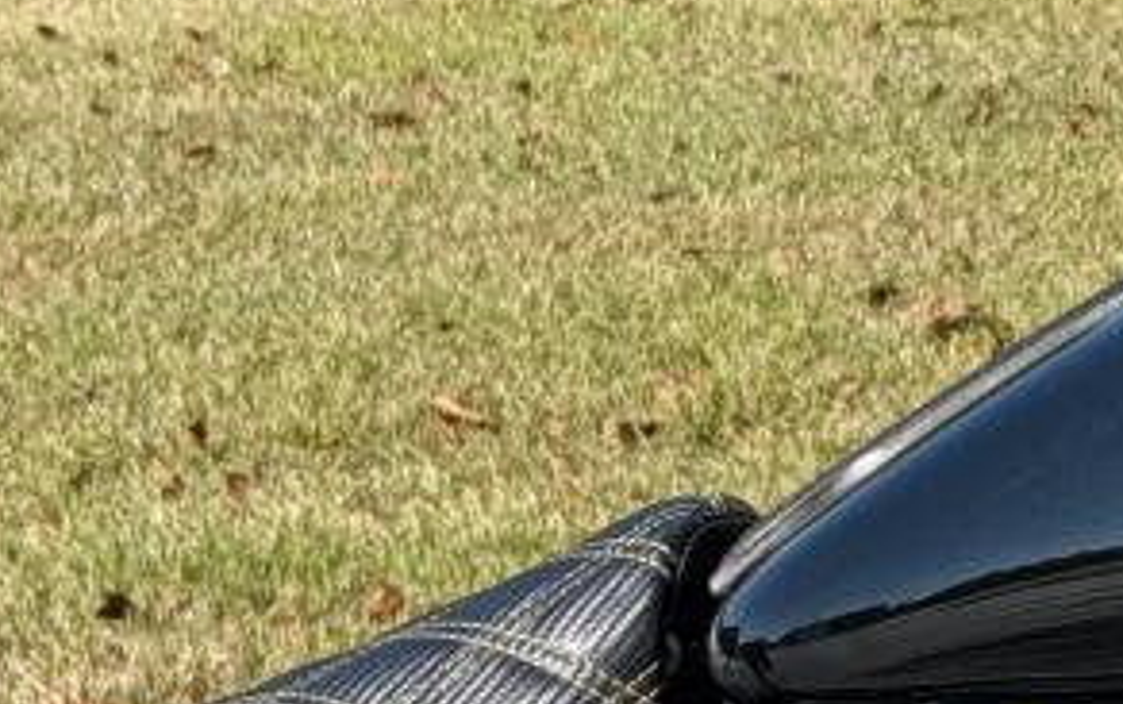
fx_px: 5329
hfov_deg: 11.7
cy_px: 977
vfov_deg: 7.5
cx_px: 1517
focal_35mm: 174
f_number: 1.68
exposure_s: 1/1495
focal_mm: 6.9
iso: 24
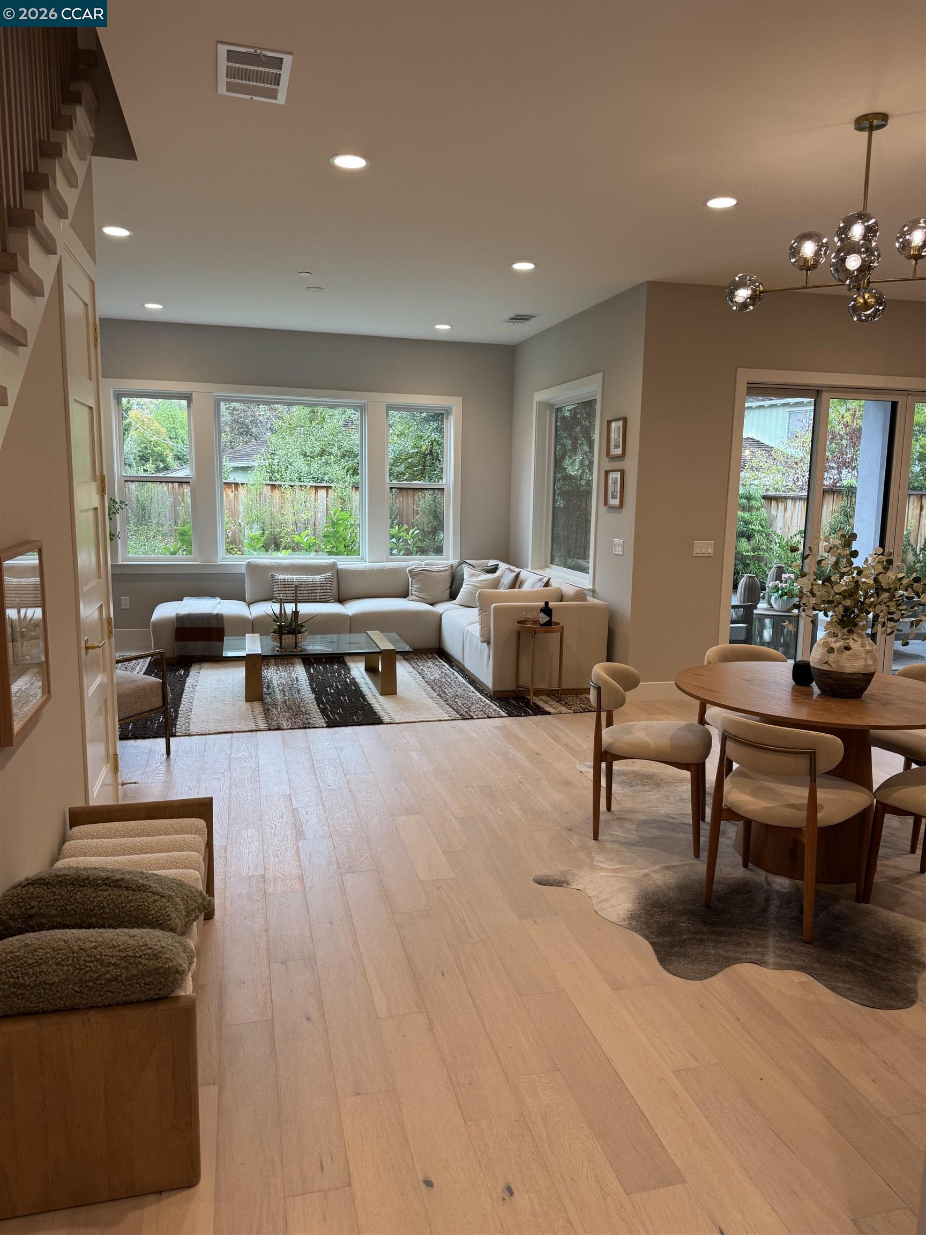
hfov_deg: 56.8
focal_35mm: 24
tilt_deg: -8.5
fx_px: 856
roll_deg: -1.1
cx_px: 463
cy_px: 618
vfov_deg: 71.6
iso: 100
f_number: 1.78
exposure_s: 1/120
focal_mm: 6.76
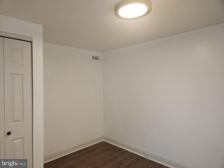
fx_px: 149
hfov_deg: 73.9
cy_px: 84
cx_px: 112
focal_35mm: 23
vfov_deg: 58.9
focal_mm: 5.4
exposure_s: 1/60
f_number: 1.8
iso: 50
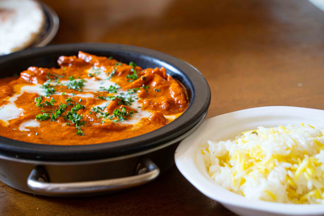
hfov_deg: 17.8
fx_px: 1035
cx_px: 162
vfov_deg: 11.9
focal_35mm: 115
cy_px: 108
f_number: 7.1
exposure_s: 1/30
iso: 800
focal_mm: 115
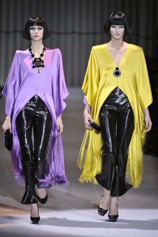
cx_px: 79
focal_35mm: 290
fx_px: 1909
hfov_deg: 4.7
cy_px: 118
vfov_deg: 7.1
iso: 640
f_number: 4
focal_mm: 290
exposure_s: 1/640
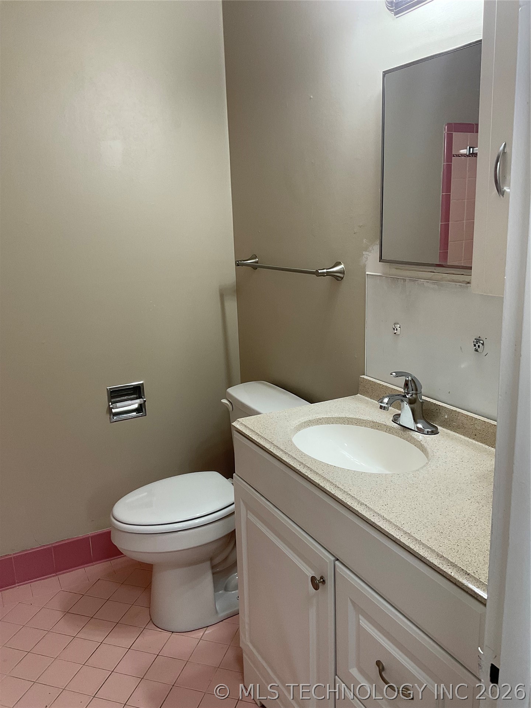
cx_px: 266
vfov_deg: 61.7
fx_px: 593
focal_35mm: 29
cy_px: 354
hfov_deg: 48.2
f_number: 1.8
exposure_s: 1/60
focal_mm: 3
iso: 50
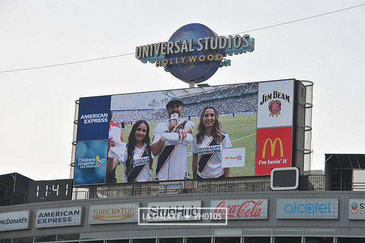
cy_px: 122
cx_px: 182
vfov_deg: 10.5
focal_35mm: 130
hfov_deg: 15.8
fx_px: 1317
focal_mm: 130
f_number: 11
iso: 250
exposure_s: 1/500
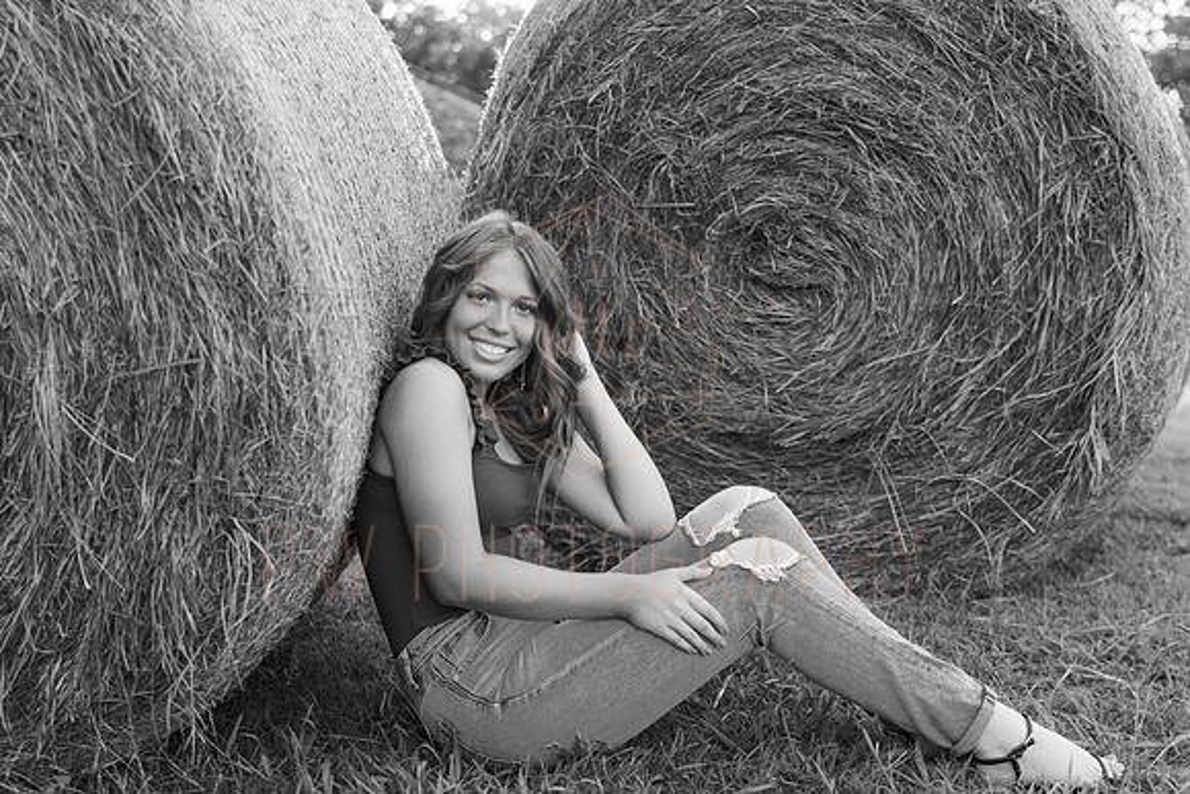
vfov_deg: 27.0
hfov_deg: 39.6
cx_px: 595
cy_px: 397
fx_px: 1653
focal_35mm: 50
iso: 100
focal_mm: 50
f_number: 2.8
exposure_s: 1/200
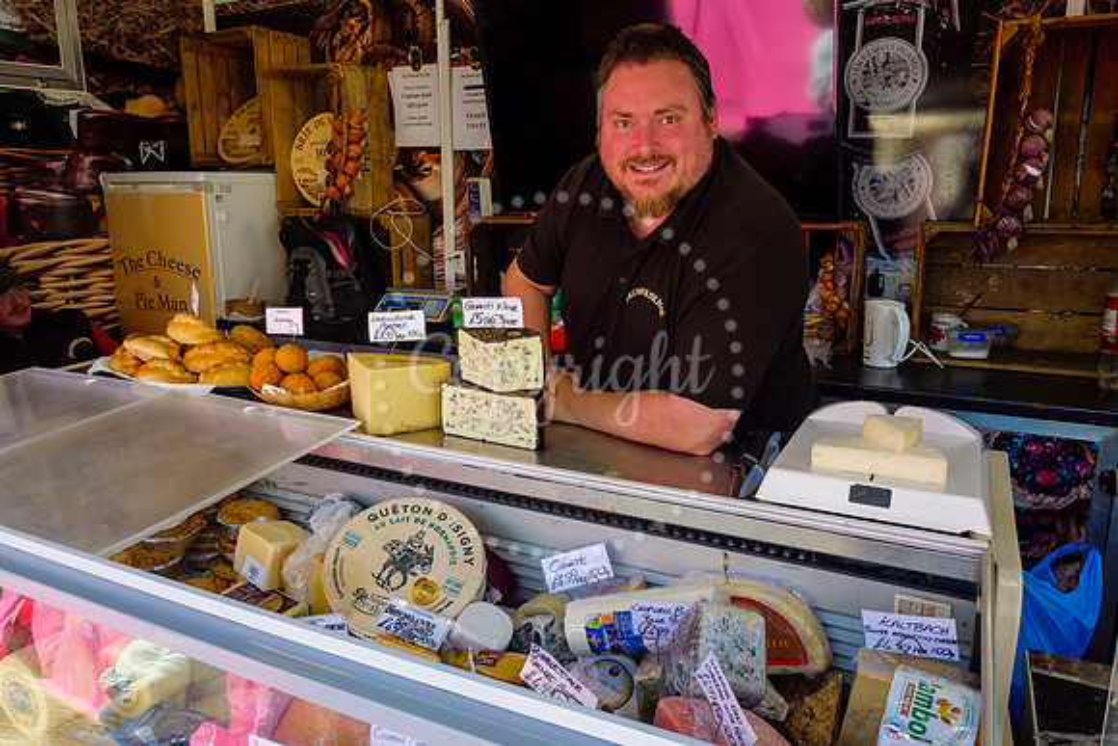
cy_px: 373
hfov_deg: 71.6
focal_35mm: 25
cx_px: 559
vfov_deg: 51.4
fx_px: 775
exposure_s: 1/100
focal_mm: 12
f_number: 5.6
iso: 200
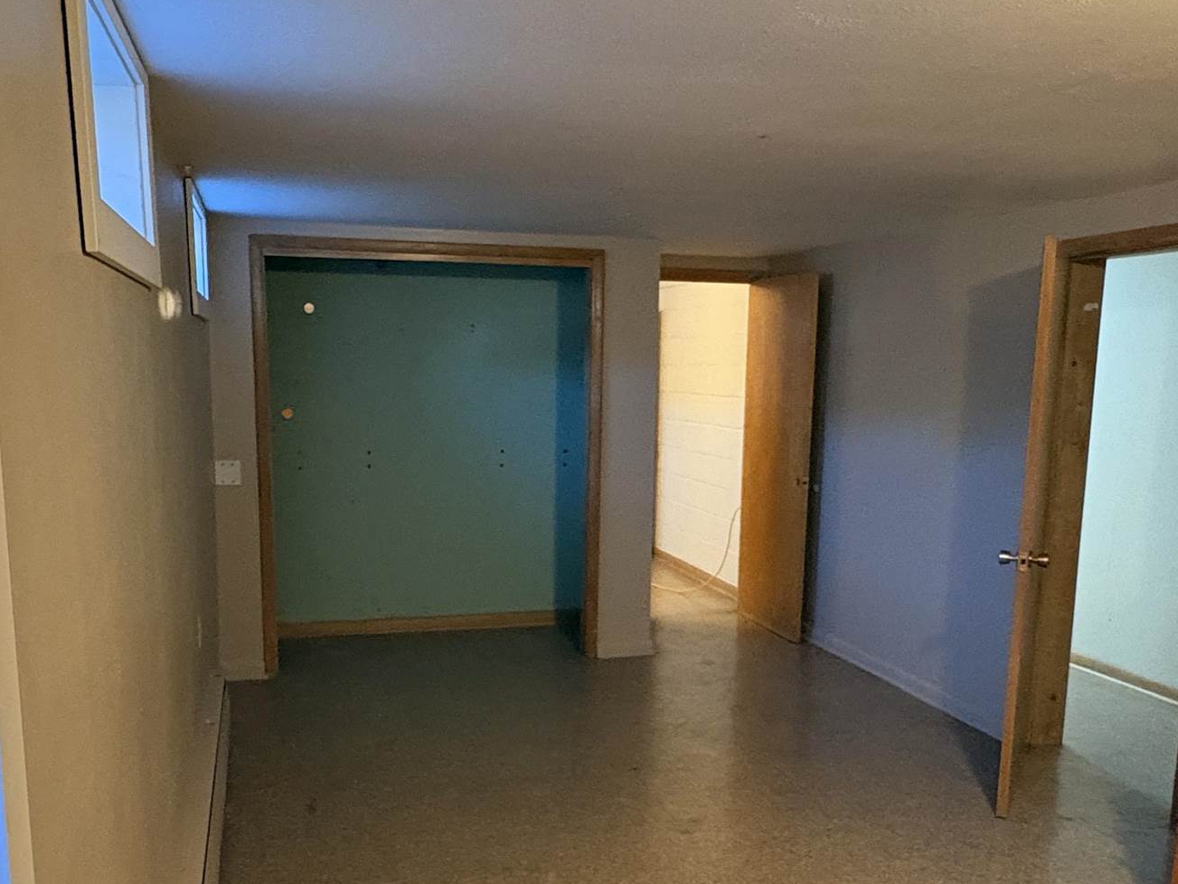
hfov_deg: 55.3
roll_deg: -0.7
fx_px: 1123
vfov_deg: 42.6
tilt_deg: -8.8
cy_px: 561
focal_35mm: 33
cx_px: 563
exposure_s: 1/60
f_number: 2.2
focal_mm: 2.22
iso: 640
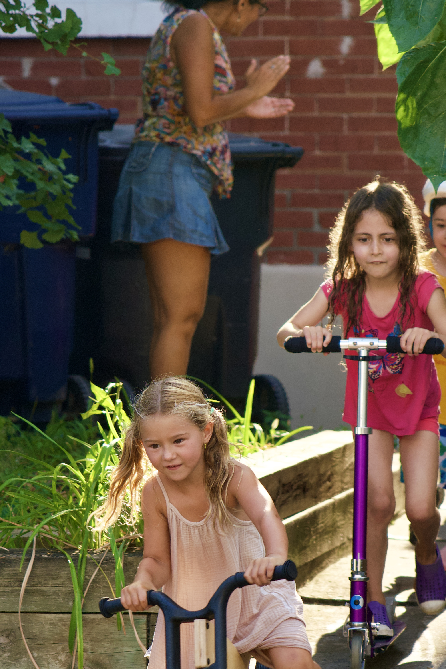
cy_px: 518
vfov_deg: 10.5
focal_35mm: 196
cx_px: 356
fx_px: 3642
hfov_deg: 7.0
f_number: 4
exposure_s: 1/250
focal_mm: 105
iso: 400
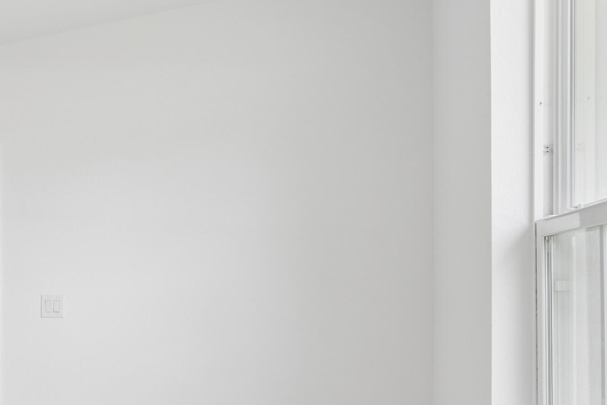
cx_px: -124
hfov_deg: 37.8
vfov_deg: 34.6
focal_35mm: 38
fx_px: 641
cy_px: 280
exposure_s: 1/15
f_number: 8
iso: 200
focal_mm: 14
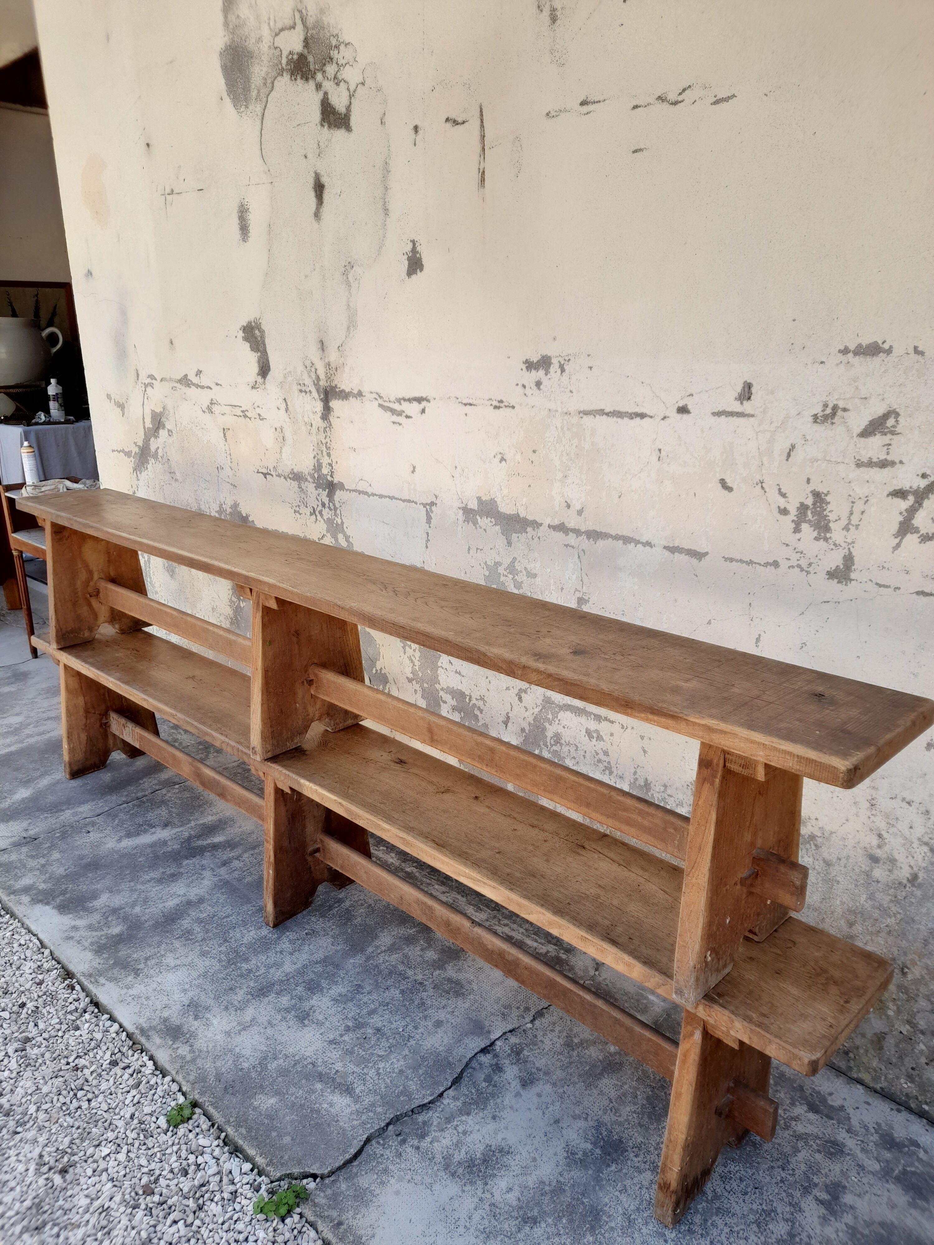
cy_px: 622
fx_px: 899
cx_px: 467
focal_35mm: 25
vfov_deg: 69.4
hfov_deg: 54.9
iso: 20
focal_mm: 4.6
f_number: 2
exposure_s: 1/215
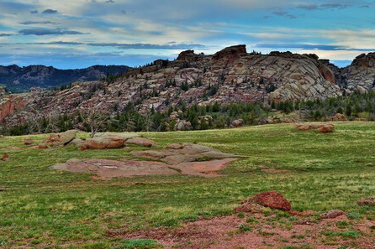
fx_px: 510
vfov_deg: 27.5
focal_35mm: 49
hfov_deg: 40.3
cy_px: 116
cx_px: 171
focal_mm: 26
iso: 180
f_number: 5.6
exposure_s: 1/125
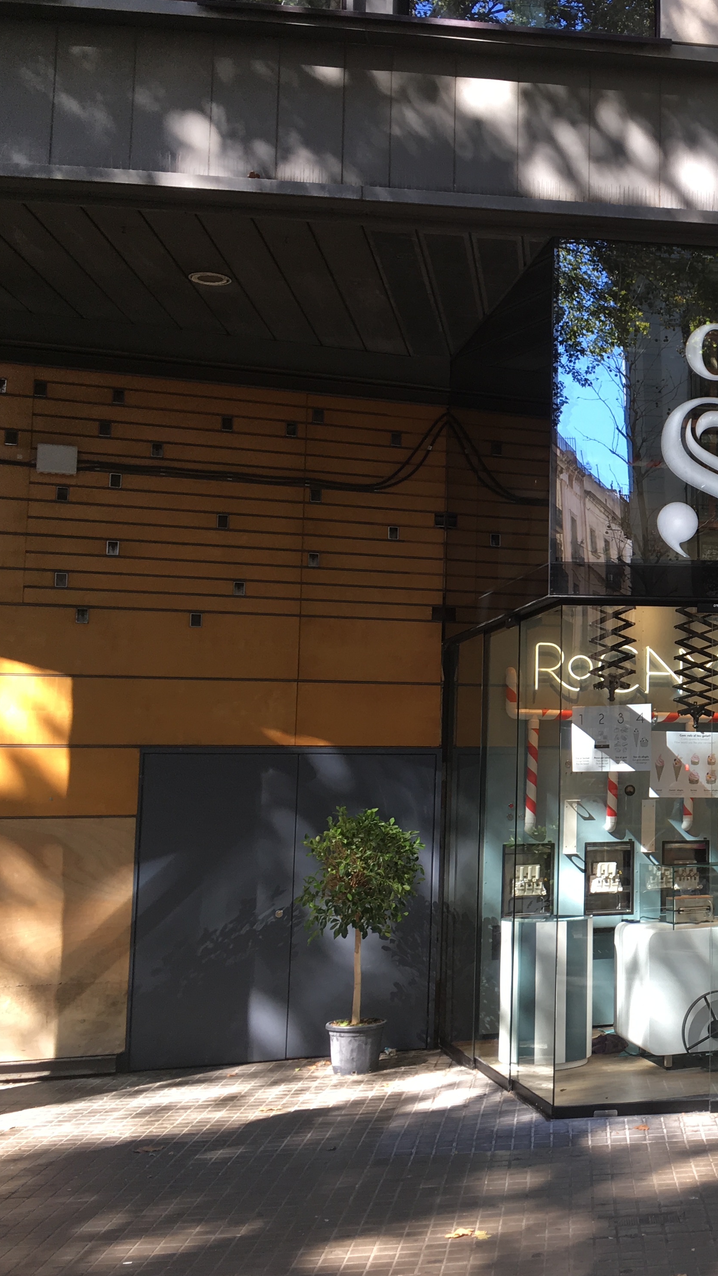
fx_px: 1456
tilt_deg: +6.3
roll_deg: -0.5
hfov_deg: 25.2
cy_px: 638
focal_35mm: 43
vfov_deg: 47.4
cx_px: 837
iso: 25
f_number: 2.2
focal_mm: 4.15
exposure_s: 1/128
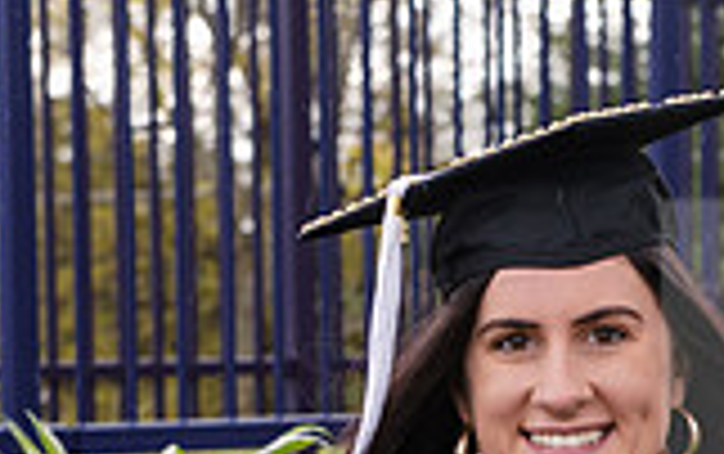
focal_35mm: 213
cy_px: 744
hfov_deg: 9.8
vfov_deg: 6.1
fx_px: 4207
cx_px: 526
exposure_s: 1/200
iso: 320
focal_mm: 58
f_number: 5.6
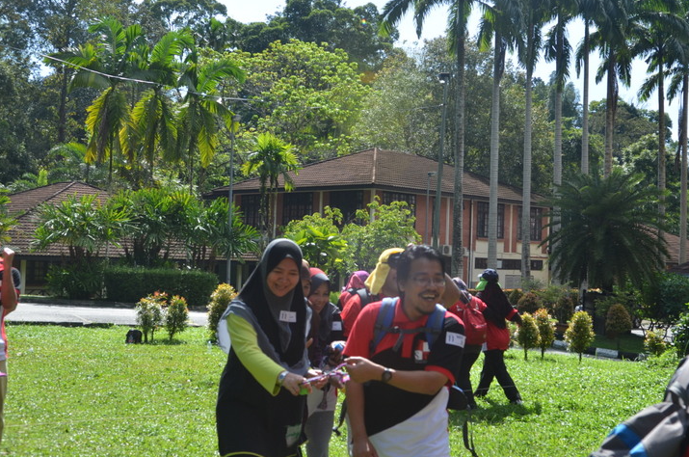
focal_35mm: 47
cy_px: 210
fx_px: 898
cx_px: 382
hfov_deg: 41.9
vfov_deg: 28.5
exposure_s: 1/800
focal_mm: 28
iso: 250
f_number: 5
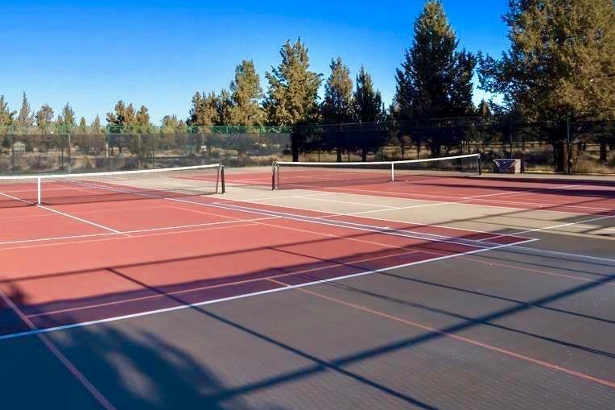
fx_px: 564
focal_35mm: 33
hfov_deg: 56.3
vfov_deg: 39.4
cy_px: 130
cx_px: 217
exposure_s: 1/6400
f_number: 5.6
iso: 800
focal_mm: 18
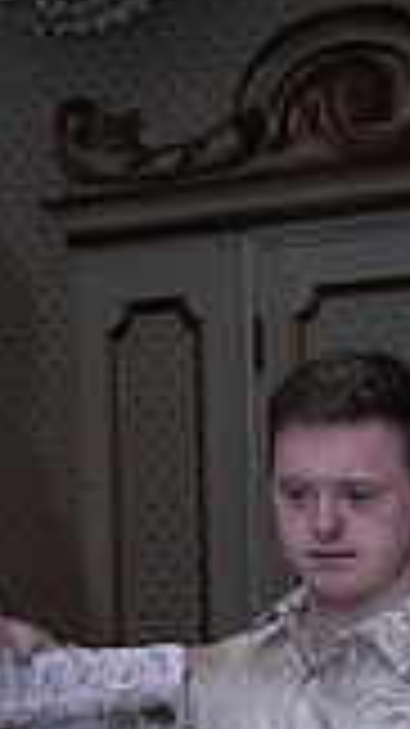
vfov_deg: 8.1
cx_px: 2
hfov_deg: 4.6
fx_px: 5069
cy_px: 981
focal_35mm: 262
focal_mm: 47
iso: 5000
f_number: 6.3
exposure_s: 1/200
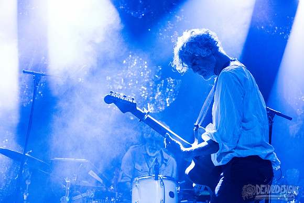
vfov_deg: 23.4
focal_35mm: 58
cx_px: 152
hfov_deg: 34.5
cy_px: 102
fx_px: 490
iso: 2500
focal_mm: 58
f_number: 3.2
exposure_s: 1/160
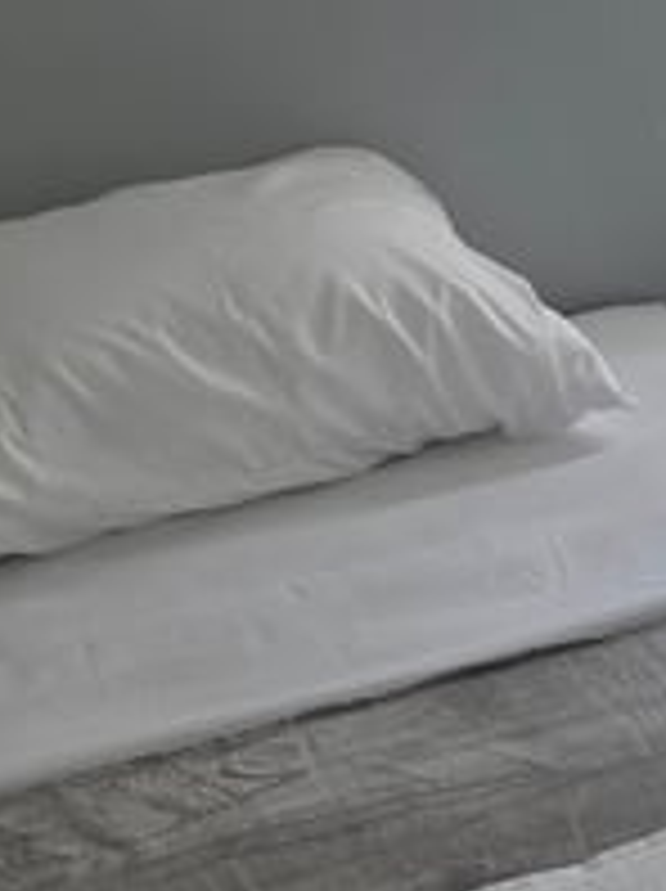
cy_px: 209
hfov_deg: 10.8
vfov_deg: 16.5
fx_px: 3059
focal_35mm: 119
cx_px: 1539
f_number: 1.7
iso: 200
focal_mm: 6.25
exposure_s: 1/180
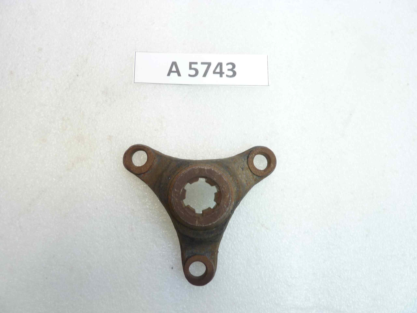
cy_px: 156
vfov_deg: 54.9
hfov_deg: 69.4
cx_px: 208
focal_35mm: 25
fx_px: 301
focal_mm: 4.1
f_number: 3.3
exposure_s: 1/15
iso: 80
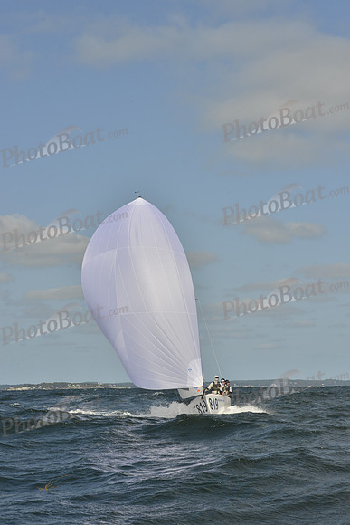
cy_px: 262
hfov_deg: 16.1
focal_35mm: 85
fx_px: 1239
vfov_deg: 23.9
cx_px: 175
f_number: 14
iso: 400
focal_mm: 85
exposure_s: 1/1000
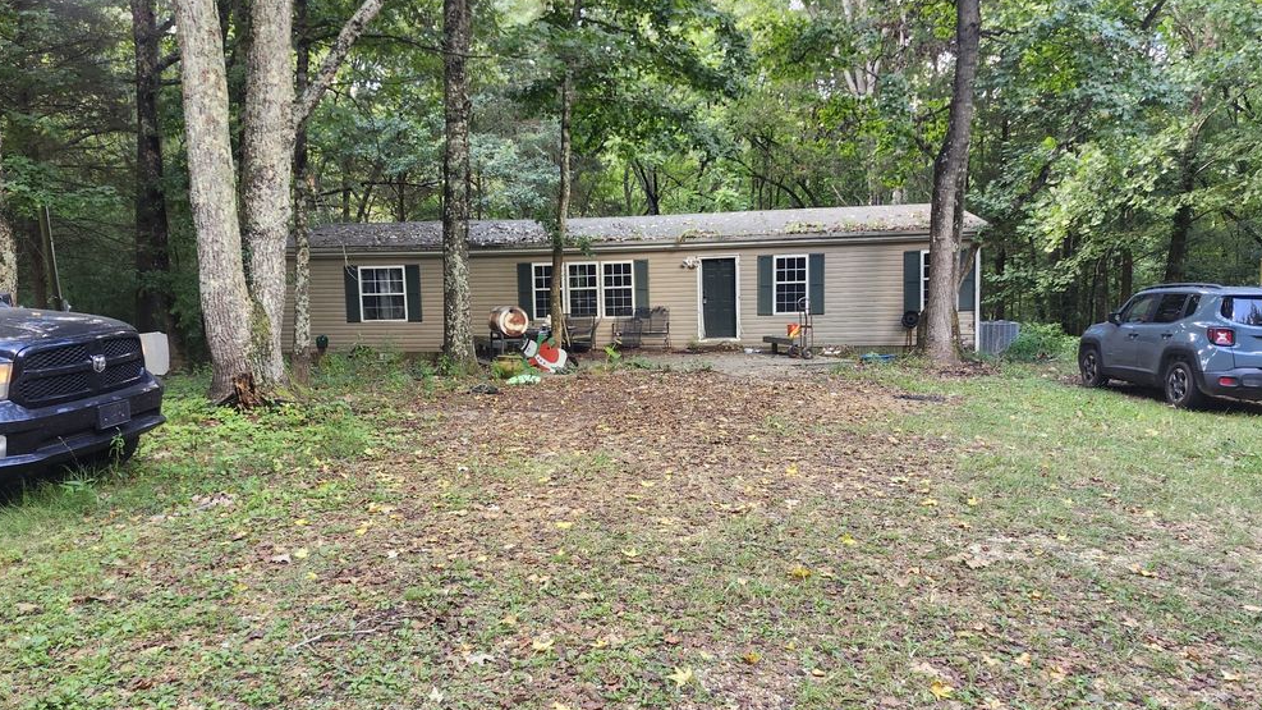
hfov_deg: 71.9
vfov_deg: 44.4
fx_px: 870
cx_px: 621
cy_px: 354
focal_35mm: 26
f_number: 1.8
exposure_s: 1/180
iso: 200
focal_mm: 5.54
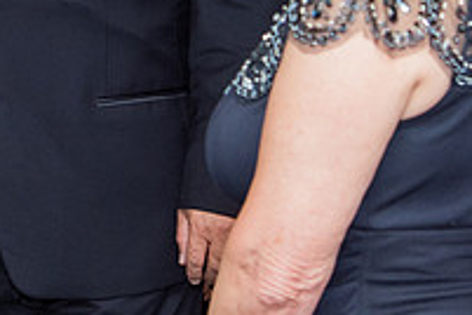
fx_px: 3566
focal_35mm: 272
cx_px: -117
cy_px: -178
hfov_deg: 7.5
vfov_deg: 5.0
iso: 640
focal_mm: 55
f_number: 5.6
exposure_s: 1/160
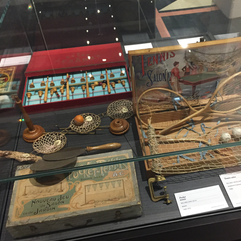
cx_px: 144
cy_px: 121
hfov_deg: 47.0
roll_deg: +2.8
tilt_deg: -44.4
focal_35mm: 35
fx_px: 276
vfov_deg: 47.2
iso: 250
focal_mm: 4.15
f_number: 2.2
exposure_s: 1/17
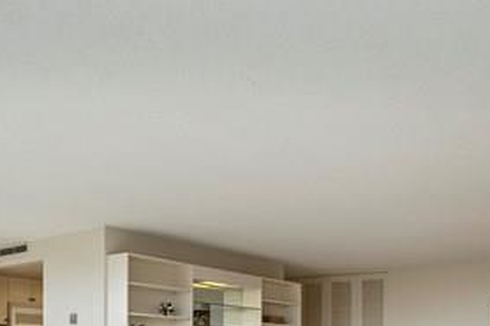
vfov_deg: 30.3
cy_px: 367
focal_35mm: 39
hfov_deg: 49.5
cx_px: 224
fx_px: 530
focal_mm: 16
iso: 250
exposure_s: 1/30
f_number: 8
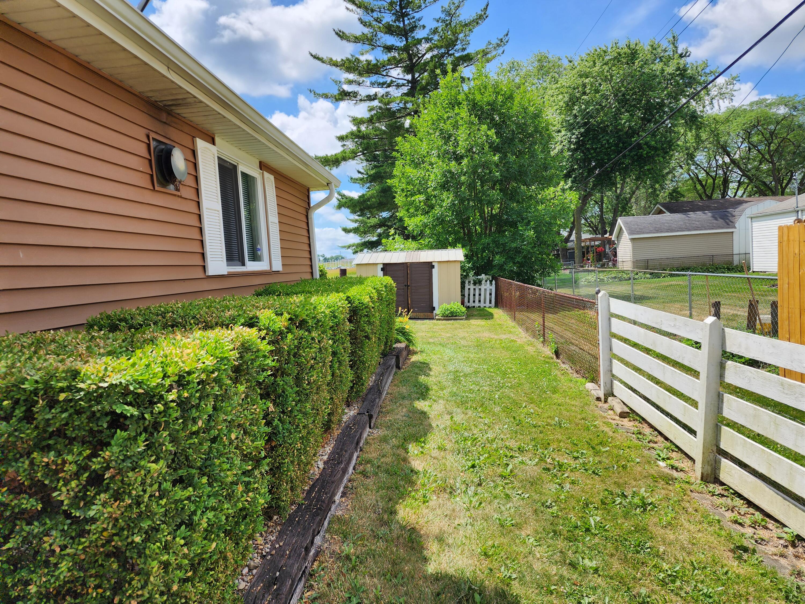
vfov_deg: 58.9
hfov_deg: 73.9
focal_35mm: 23
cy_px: 302
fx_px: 535
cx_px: 402
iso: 12
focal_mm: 6.4
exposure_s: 1/890
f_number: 1.8
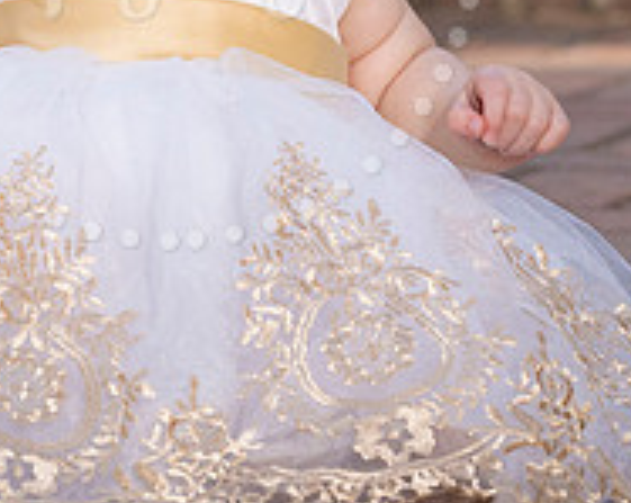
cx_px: 170
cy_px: -71
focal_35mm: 309
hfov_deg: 6.3
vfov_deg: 5.0
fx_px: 5762
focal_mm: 91
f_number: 5
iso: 500
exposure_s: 1/200
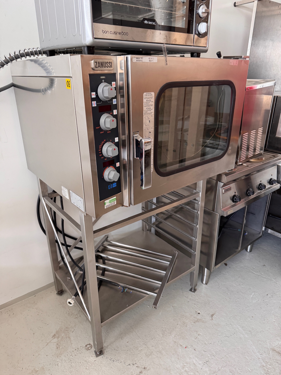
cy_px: 188
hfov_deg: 56.8
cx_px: 140
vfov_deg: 71.6
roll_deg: +1.2
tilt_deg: -21.0
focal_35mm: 24
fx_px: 260
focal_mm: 6.76
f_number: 1.78
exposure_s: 1/60
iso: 320
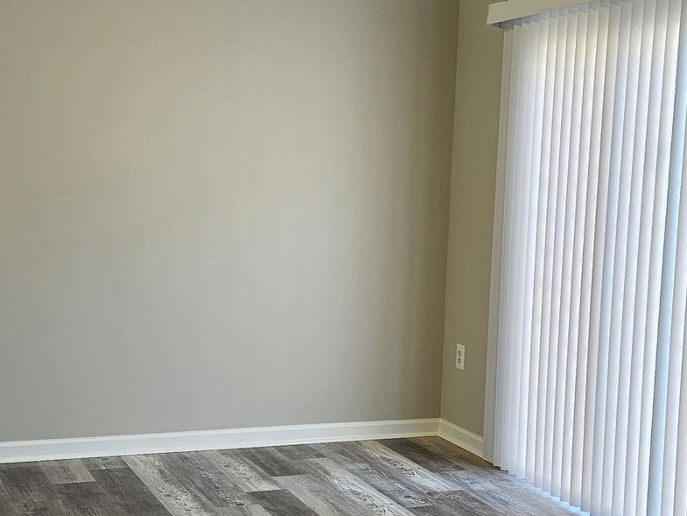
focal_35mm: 60
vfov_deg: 24.4
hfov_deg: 32.0
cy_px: 320
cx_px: 451
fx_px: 1191
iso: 80
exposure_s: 1/120
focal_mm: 6.3
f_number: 1.7
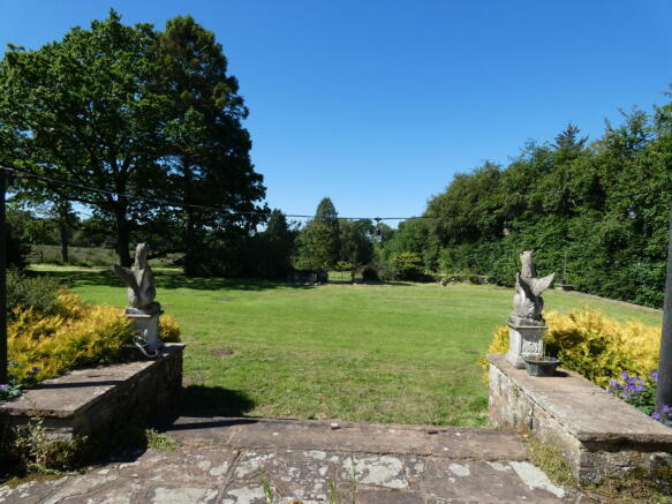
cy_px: 252
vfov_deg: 66.0
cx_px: 336
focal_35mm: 20
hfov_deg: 81.8
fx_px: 388
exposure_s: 1/800
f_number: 3.2
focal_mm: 3.6
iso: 80
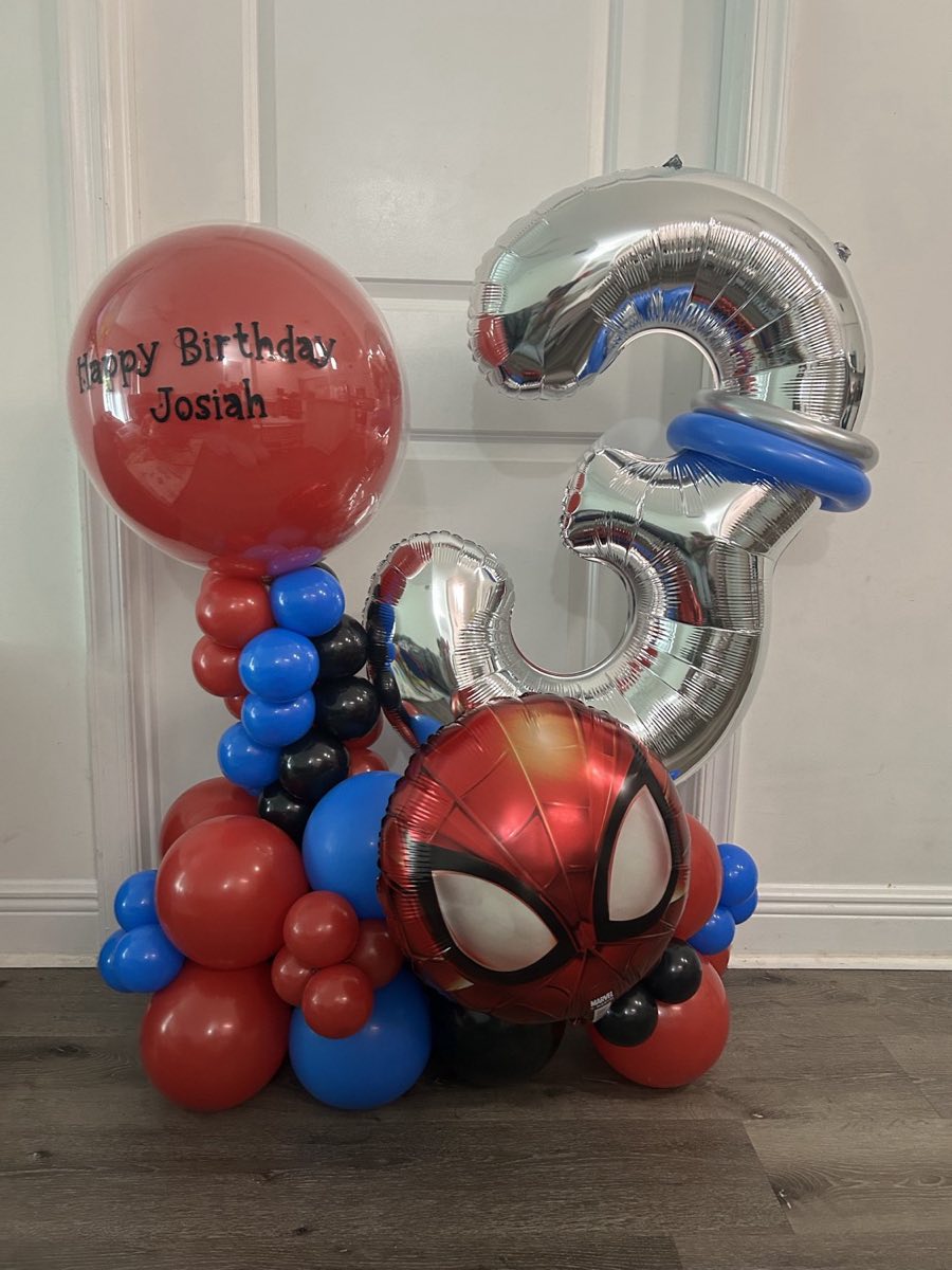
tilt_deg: -9.7
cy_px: 635
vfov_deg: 67.3
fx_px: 953
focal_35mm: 26
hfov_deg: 53.1
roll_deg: -2.9
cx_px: 476
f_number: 1.5
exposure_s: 1/60
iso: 320
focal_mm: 5.7
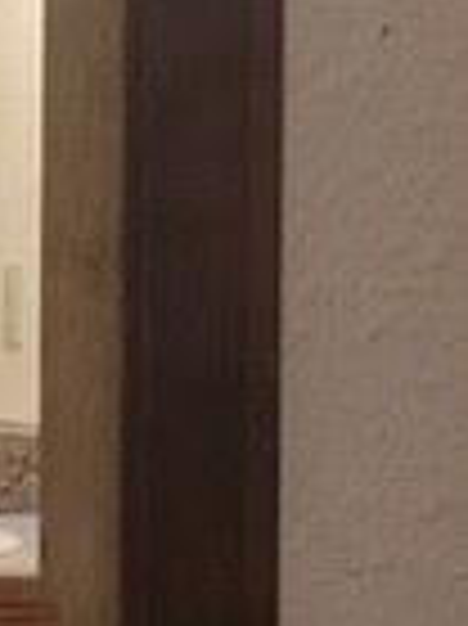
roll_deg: -0.2
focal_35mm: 134
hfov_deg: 9.8
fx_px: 2419
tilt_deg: -0.6
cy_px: 331
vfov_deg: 14.7
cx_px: -652
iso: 40
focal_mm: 3.99
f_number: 1.8
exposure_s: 1/20
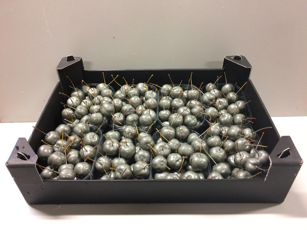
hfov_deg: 61.7
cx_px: 154
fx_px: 257
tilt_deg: -25.3
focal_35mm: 29
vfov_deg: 48.2
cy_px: 115
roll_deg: -0.1
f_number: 2.2
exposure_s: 1/20
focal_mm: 4.15
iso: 250
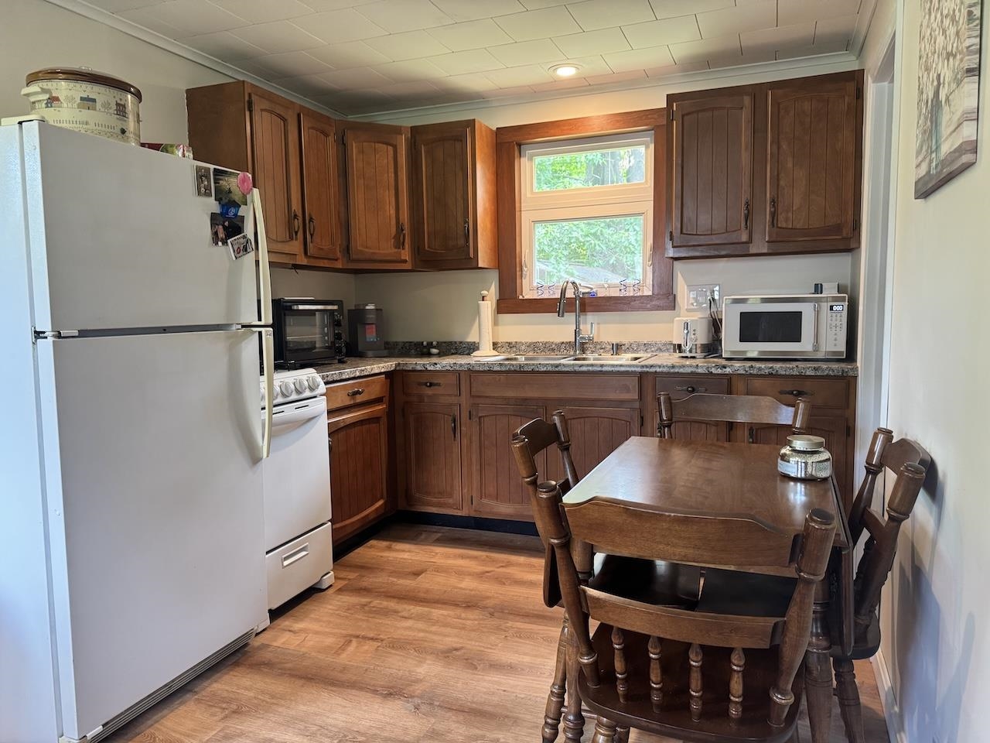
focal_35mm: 24
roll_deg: +1.3
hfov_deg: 71.6
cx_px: 495
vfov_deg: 56.8
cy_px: 372
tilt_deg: -5.4
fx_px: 686
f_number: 1.78
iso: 400
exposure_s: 1/60
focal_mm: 6.76
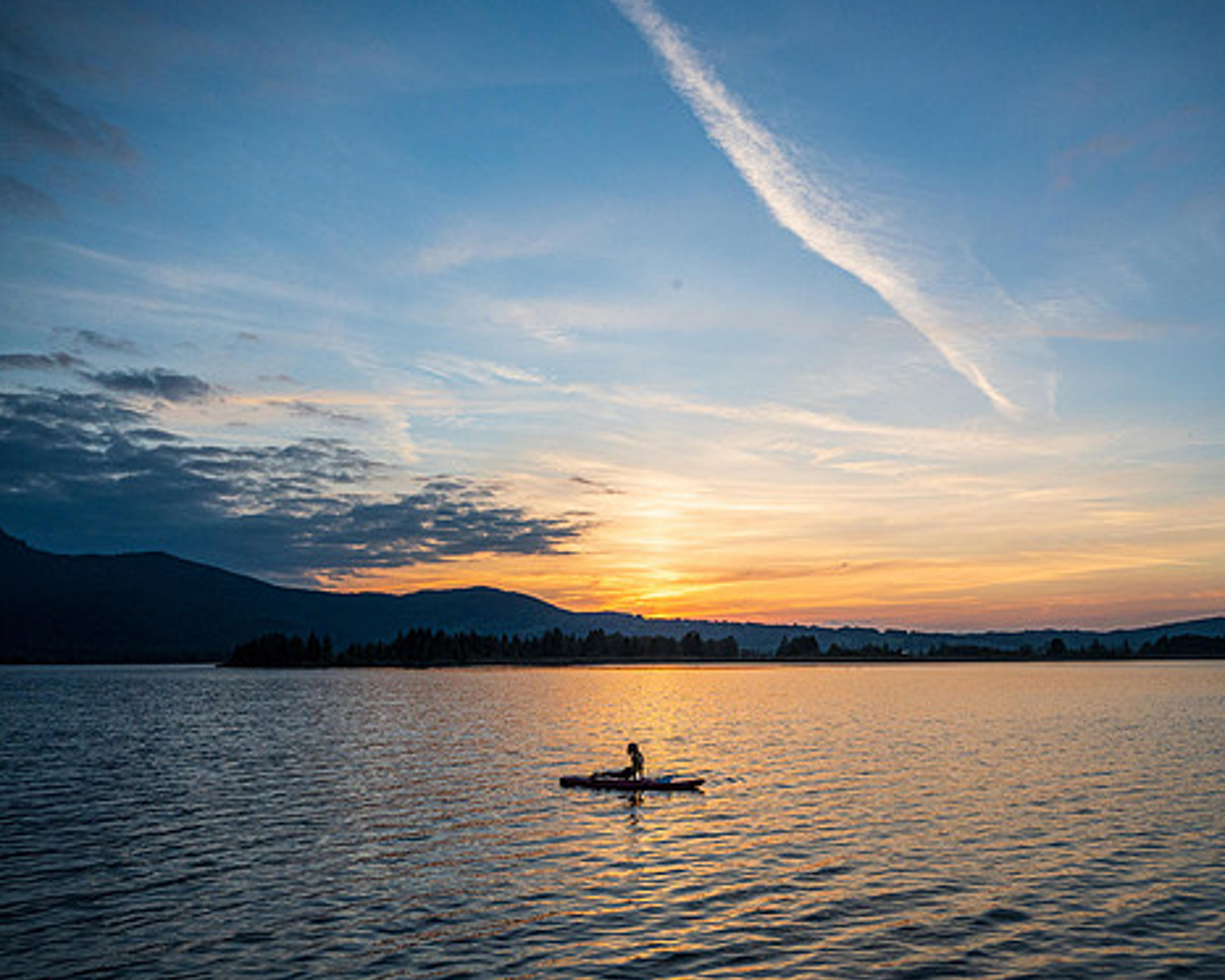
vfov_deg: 51.5
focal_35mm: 28
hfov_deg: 61.5
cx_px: 752
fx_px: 1015
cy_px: 494
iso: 1000
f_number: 4
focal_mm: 24
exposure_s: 1/4000
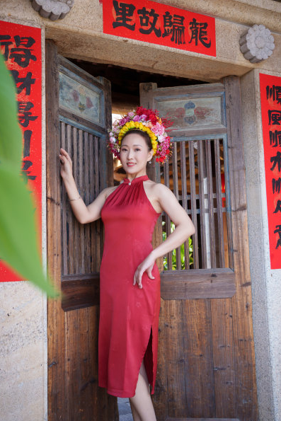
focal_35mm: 36
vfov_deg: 53.1
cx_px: 139
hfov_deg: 36.9
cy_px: 212
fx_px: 421
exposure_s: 1/100
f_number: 4
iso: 100
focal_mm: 35
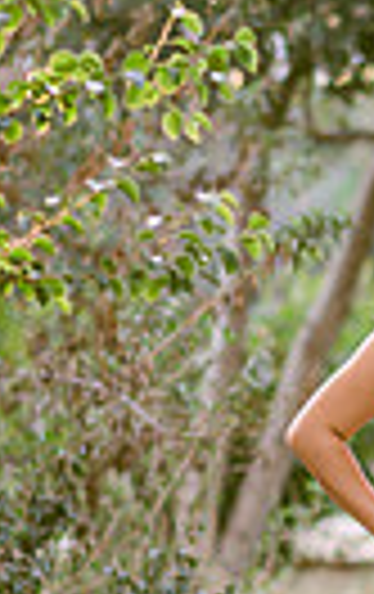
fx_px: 4774
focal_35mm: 294
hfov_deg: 4.4
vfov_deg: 7.1
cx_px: 642
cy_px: 428
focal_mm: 85
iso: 200
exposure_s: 1/200
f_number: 2
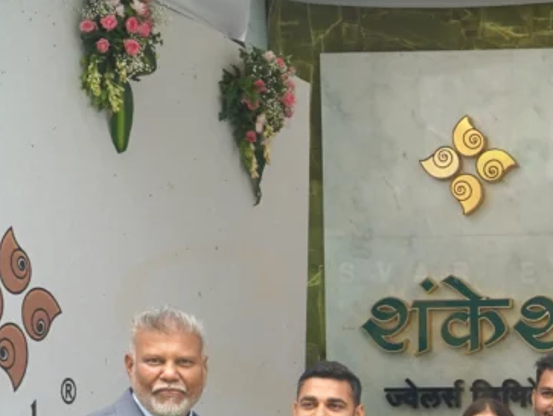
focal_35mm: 84
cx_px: 739
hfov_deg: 20.9
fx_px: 1343
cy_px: 449
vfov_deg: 17.1
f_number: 4
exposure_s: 1/160
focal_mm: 21
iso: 100
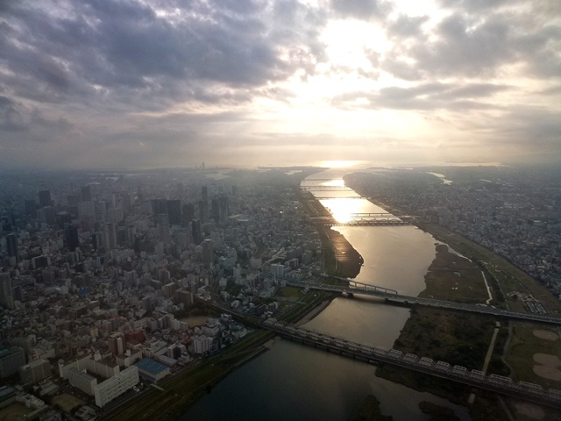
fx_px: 389
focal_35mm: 24
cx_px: 280
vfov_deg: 56.8
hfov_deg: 71.6
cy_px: 210
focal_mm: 4.3
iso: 160
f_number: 5
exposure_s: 1/500
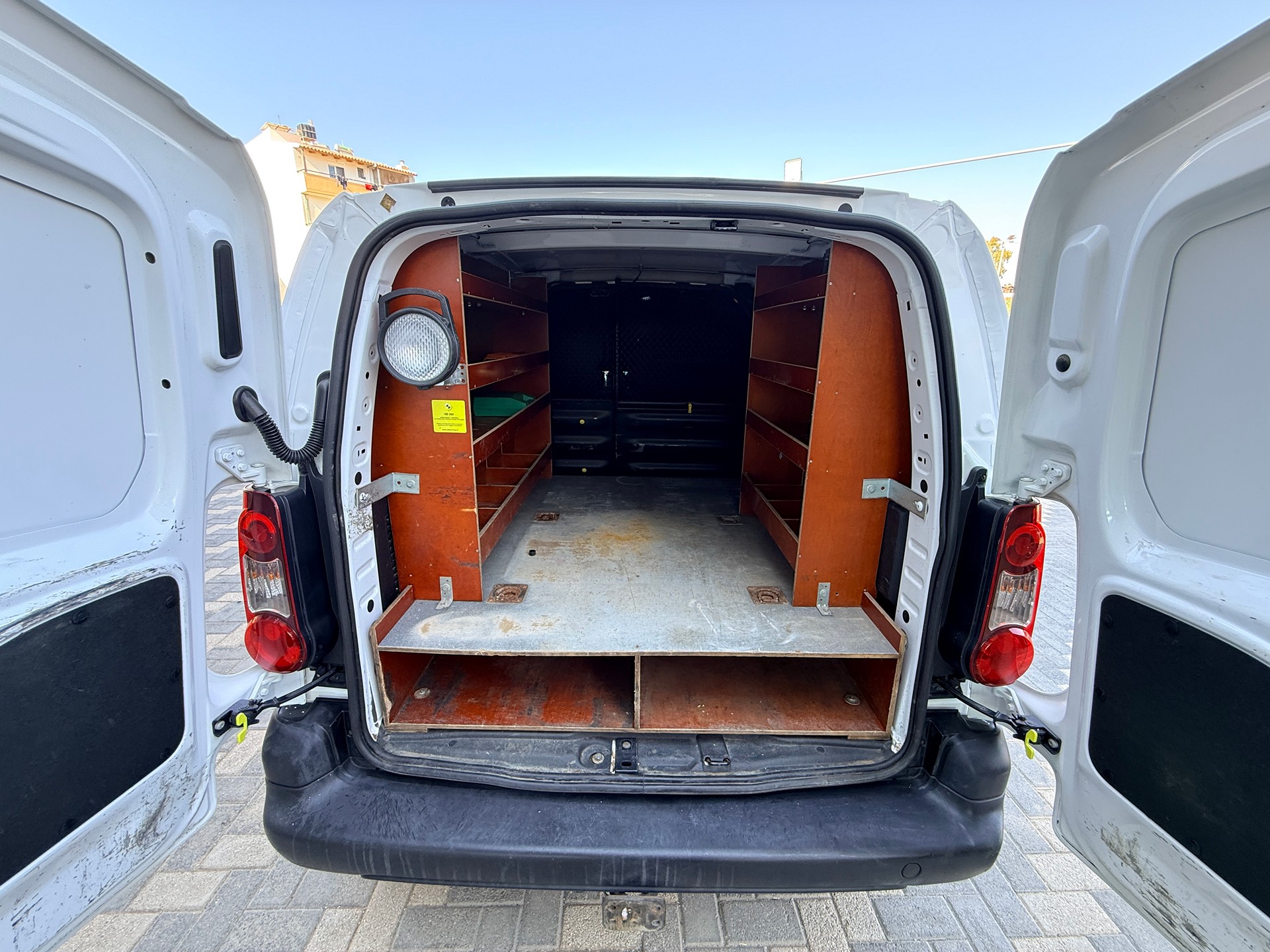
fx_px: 514
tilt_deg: -16.1
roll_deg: -0.8
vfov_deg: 85.7
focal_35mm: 14
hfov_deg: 102.1
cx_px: 635
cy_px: 476
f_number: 2.2
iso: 125
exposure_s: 1/99
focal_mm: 2.22
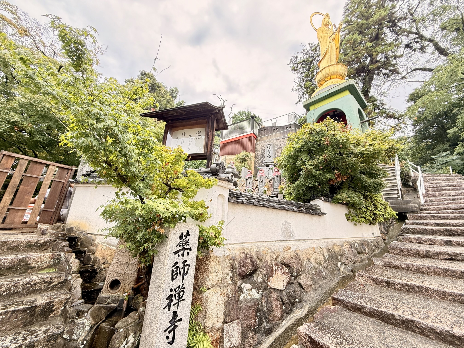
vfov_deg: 85.7
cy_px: 174
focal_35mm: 14
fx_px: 188
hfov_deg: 102.1
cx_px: 232
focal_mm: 2.22
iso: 80
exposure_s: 1/99
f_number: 2.2
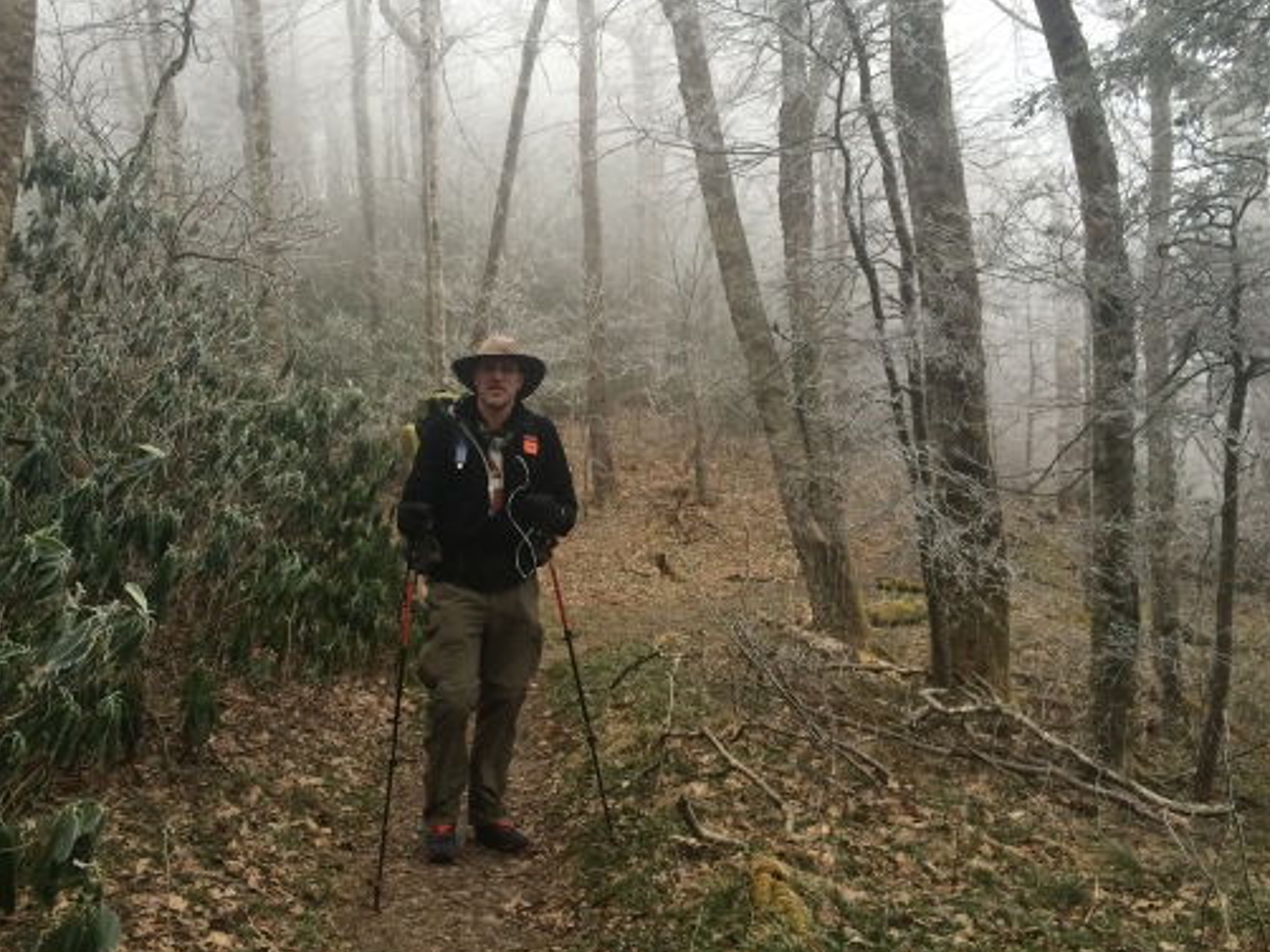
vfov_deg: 38.6
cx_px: 483
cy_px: 441
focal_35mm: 37
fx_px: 1357
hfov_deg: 49.7
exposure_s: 1/40
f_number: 2.2
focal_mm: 4.15
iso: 40
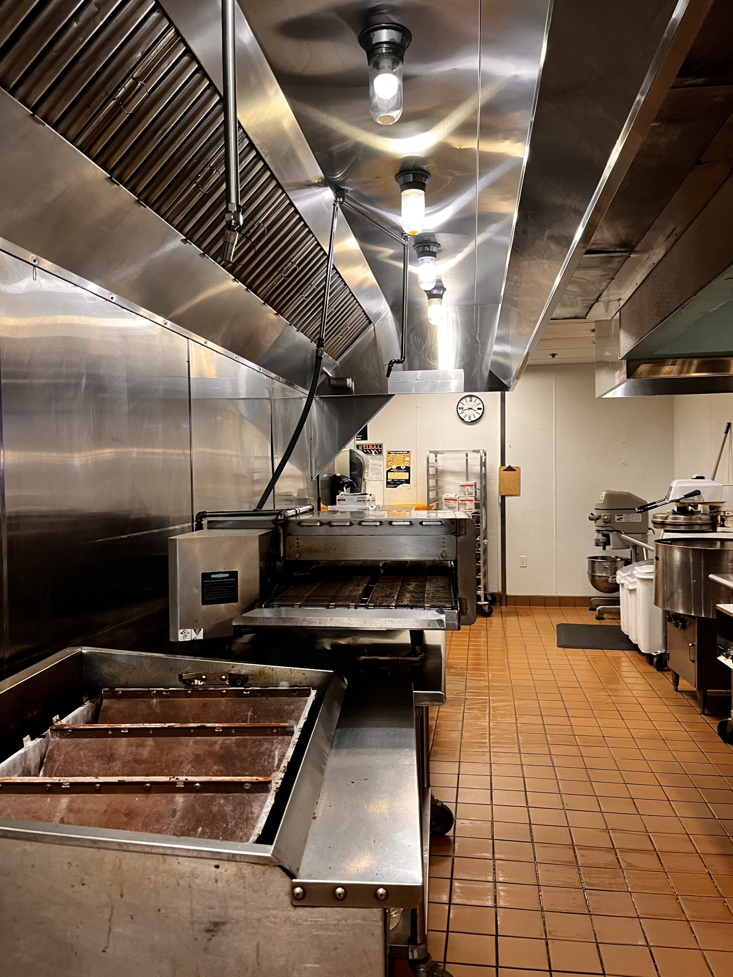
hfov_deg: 53.1
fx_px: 734
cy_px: 488
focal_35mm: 26
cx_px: 366
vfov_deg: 67.3
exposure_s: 1/60
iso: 125
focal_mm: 5.1
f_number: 1.6
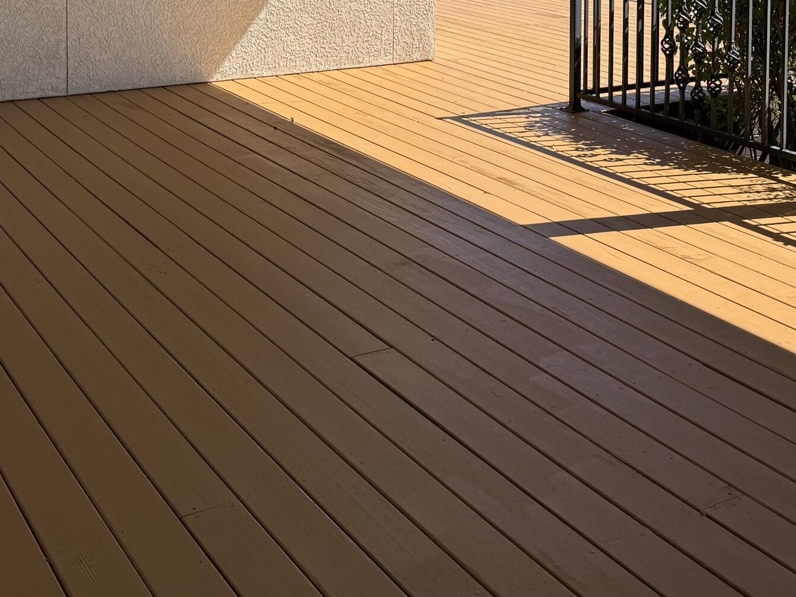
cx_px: 540
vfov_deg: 25.2
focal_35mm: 54
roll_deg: -1.5
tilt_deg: -5.1
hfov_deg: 35.1
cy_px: -53
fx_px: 1242
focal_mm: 6.76
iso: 80
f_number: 1.78
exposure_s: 1/3247
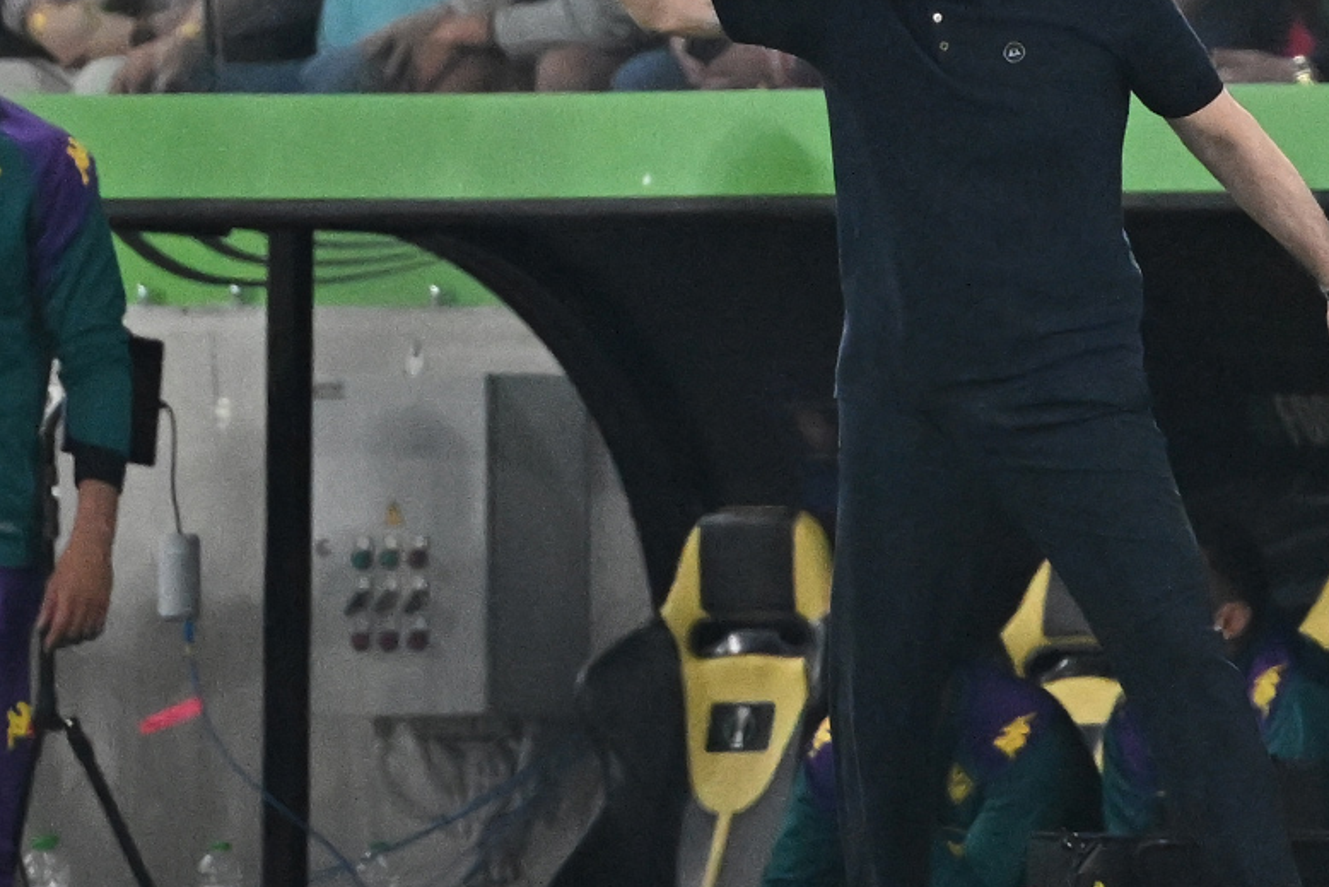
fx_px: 34152
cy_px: 347
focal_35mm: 925
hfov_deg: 2.2
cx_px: 984
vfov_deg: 1.5
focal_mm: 400
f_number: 4
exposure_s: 1/1250
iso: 5000
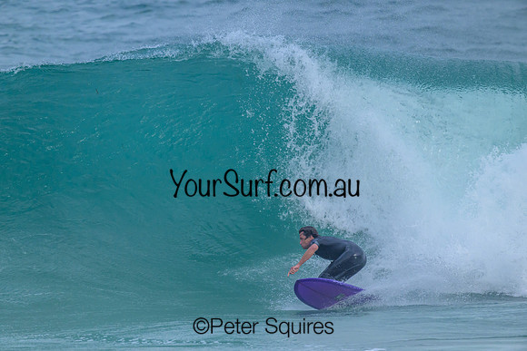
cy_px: 176
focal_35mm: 1124
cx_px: 263
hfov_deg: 1.8
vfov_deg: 1.2
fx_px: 16459
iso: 2000
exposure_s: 1/1600
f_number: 9
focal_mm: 1120
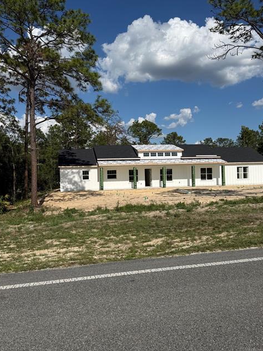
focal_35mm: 29
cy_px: 167
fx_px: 294
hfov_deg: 48.2
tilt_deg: -0.2
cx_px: 133
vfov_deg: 61.6
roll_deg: +3.2
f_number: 1.78
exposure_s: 1/9091
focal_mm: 6.76
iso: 80
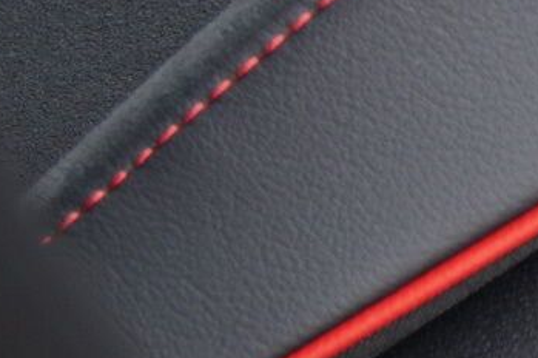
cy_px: -26
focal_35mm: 289
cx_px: 1309
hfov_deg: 6.8
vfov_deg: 4.7
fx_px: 4311
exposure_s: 1/60
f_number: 4.5
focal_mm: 35
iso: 200
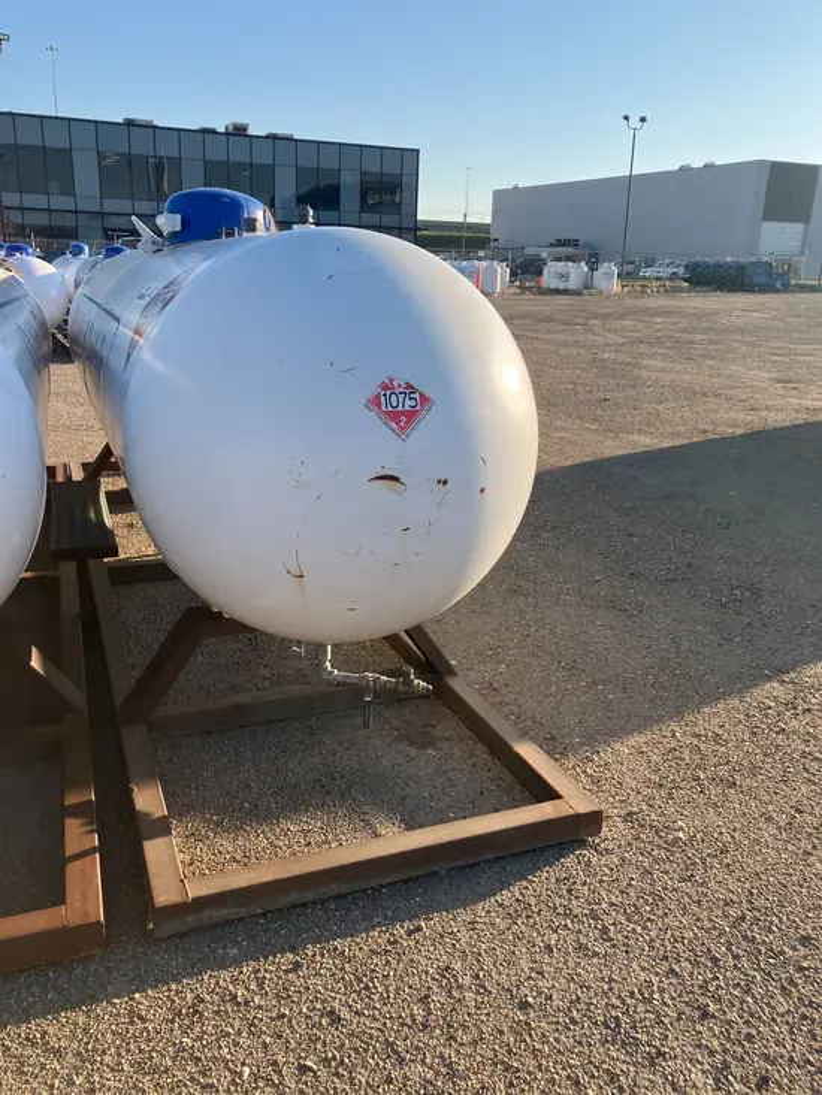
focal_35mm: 28
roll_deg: -1.8
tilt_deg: -17.1
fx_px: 886
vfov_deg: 63.4
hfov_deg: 49.8
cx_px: 411
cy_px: 548
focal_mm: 3.99
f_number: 1.8
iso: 32
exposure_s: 1/1033
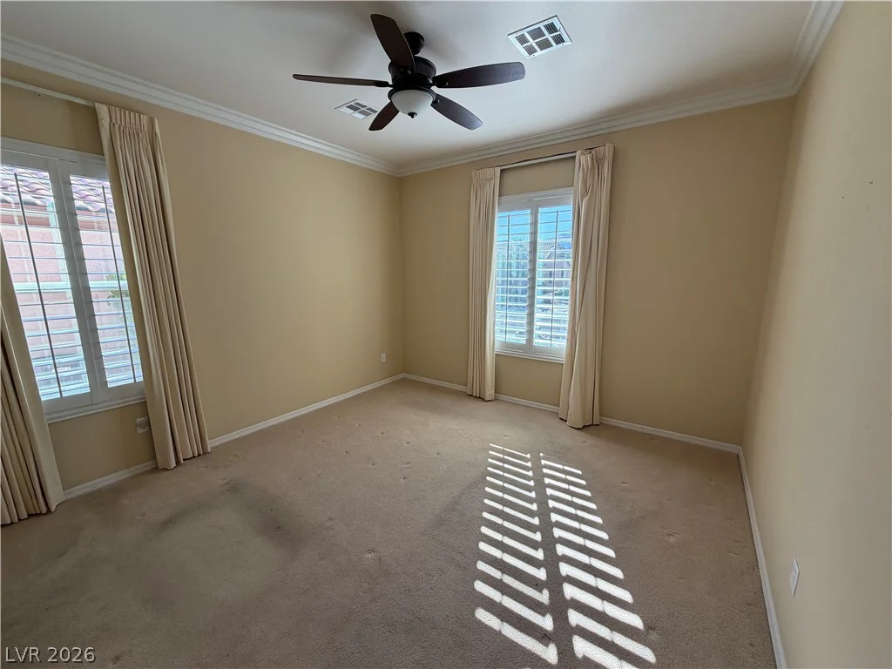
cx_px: 446
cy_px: 334
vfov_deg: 85.7
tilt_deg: -10.5
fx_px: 361
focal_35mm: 14
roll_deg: +0.4
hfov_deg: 102.1
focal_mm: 2.22
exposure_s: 1/139
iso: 64
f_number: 2.2
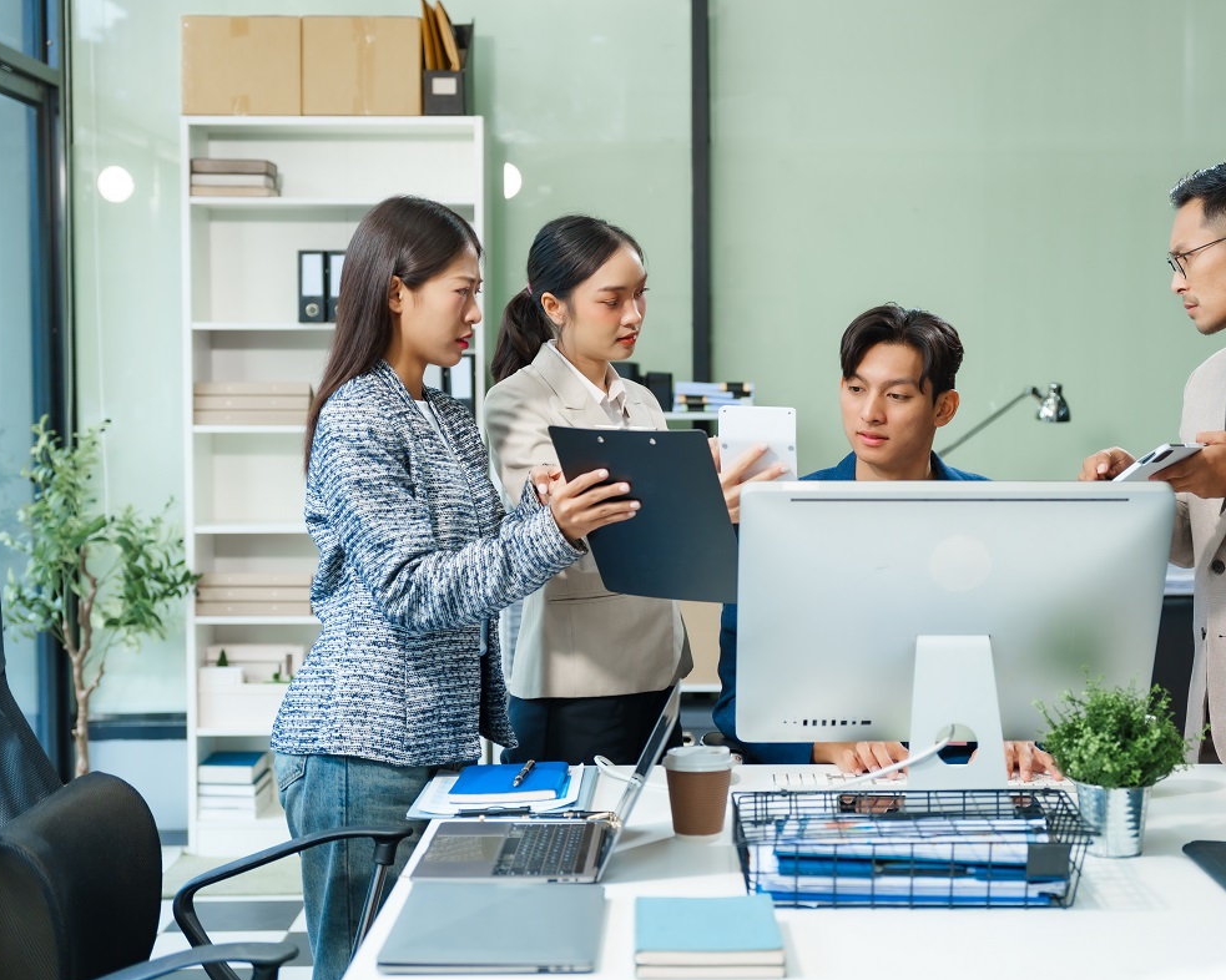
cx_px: 737
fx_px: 2012
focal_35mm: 55
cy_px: 488
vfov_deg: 27.4
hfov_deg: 33.8
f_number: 2.8
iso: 400
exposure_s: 1/100
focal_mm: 48.4
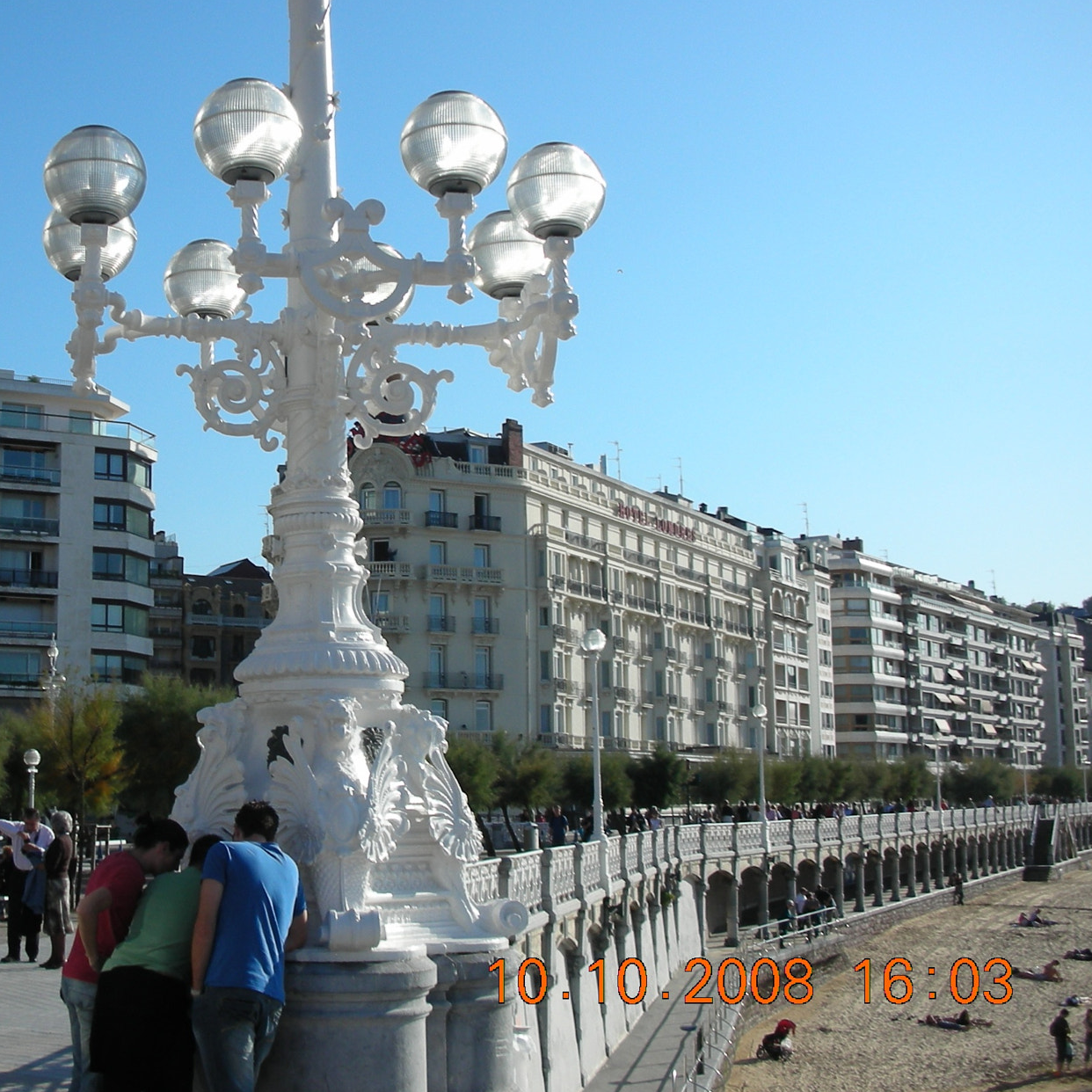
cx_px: 224
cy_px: 447
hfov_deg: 32.5
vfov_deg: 33.3
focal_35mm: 51
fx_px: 1820
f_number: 8.5
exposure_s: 1/106
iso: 50
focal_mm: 5.8
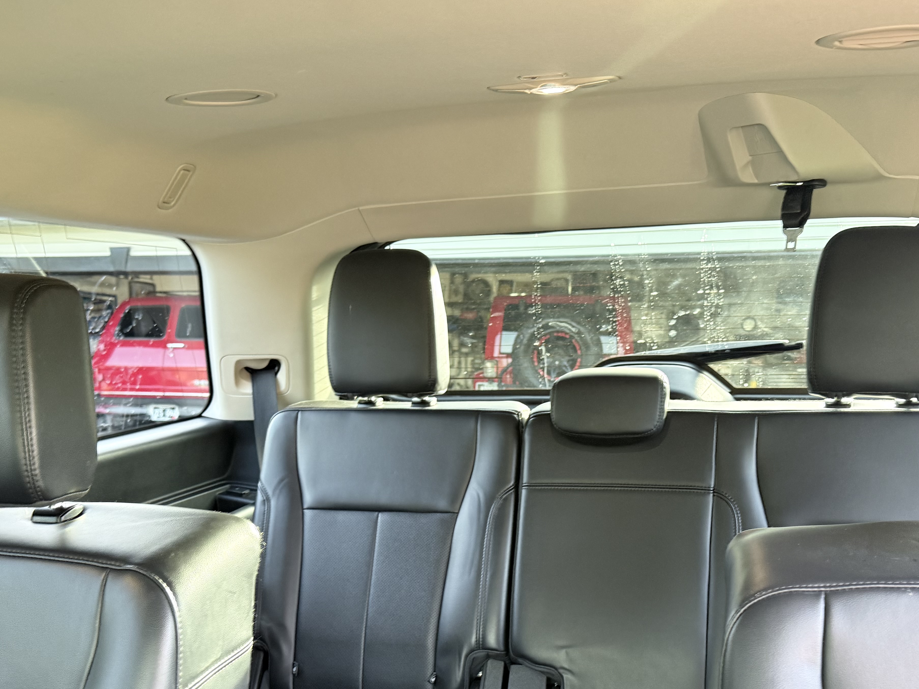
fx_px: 1009
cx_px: 466
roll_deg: -1.9
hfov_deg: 49.0
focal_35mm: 38
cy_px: 526
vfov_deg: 36.7
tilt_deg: -6.7
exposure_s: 1/48
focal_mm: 6.76
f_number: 1.78
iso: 250
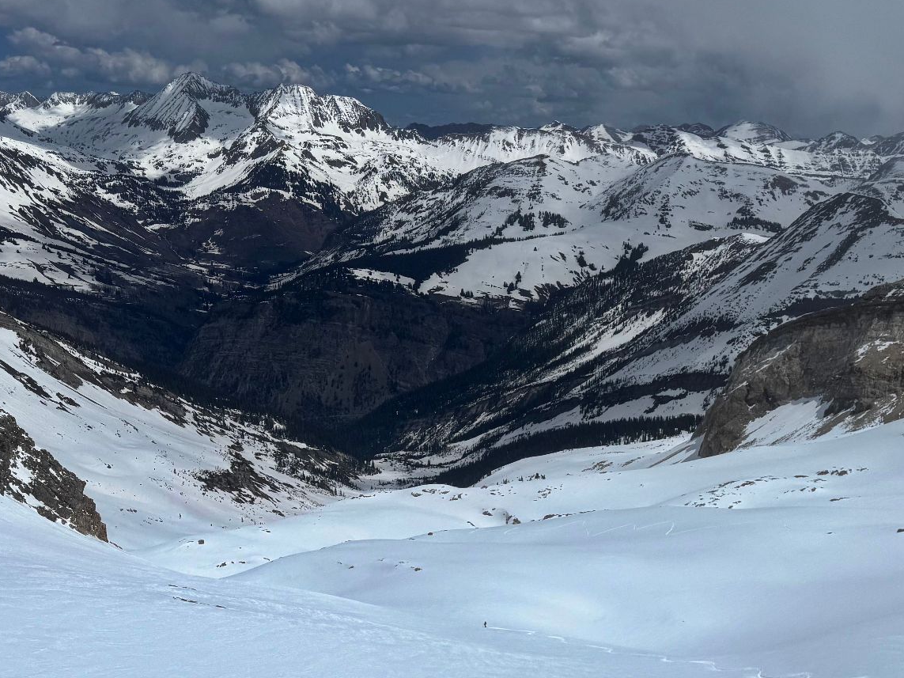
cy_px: 526
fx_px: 1123
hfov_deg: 43.3
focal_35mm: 43
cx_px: 589
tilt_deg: -19.6
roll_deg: -1.8
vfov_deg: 32.8
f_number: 1.78
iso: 80
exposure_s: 1/50000
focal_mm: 6.76
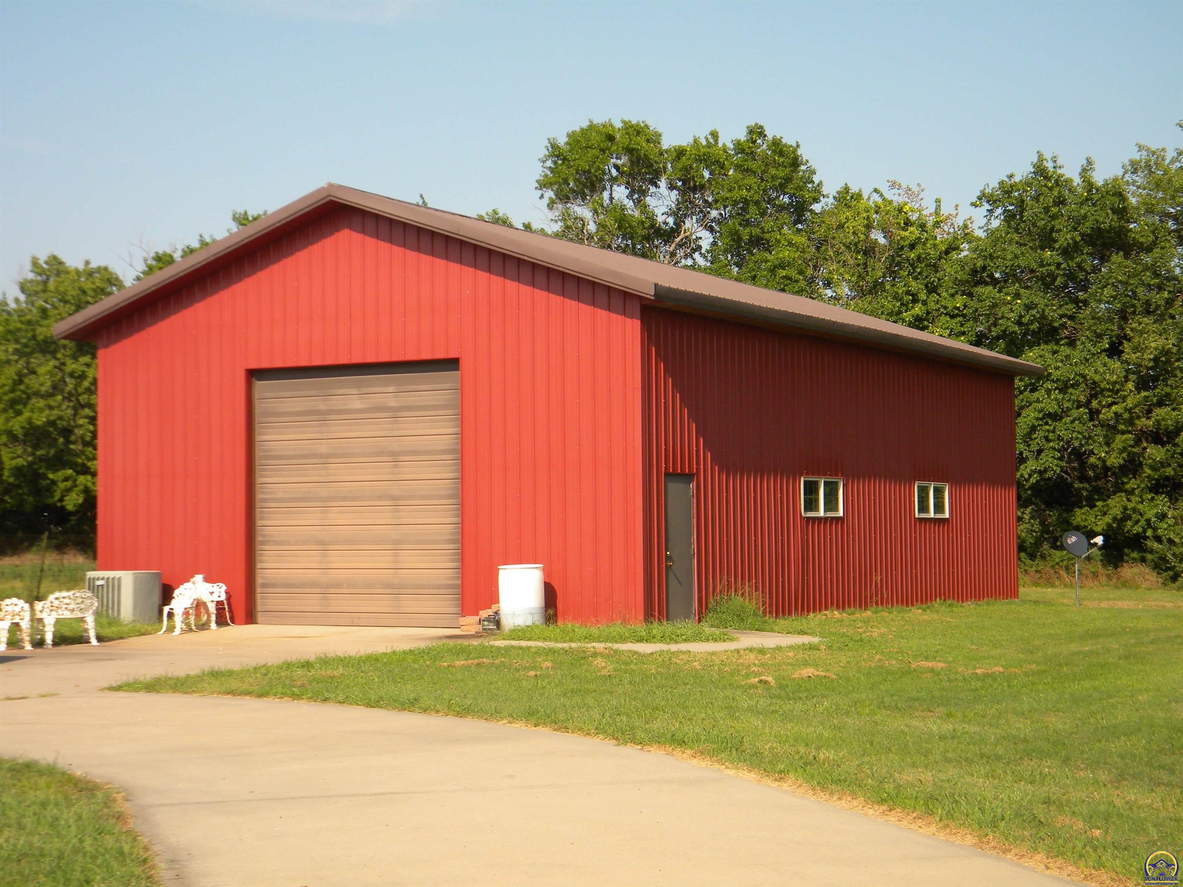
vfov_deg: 26.1
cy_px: 444
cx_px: 592
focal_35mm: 56
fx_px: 1914
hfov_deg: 34.3
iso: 110
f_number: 4.1
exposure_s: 1/841
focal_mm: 10.1
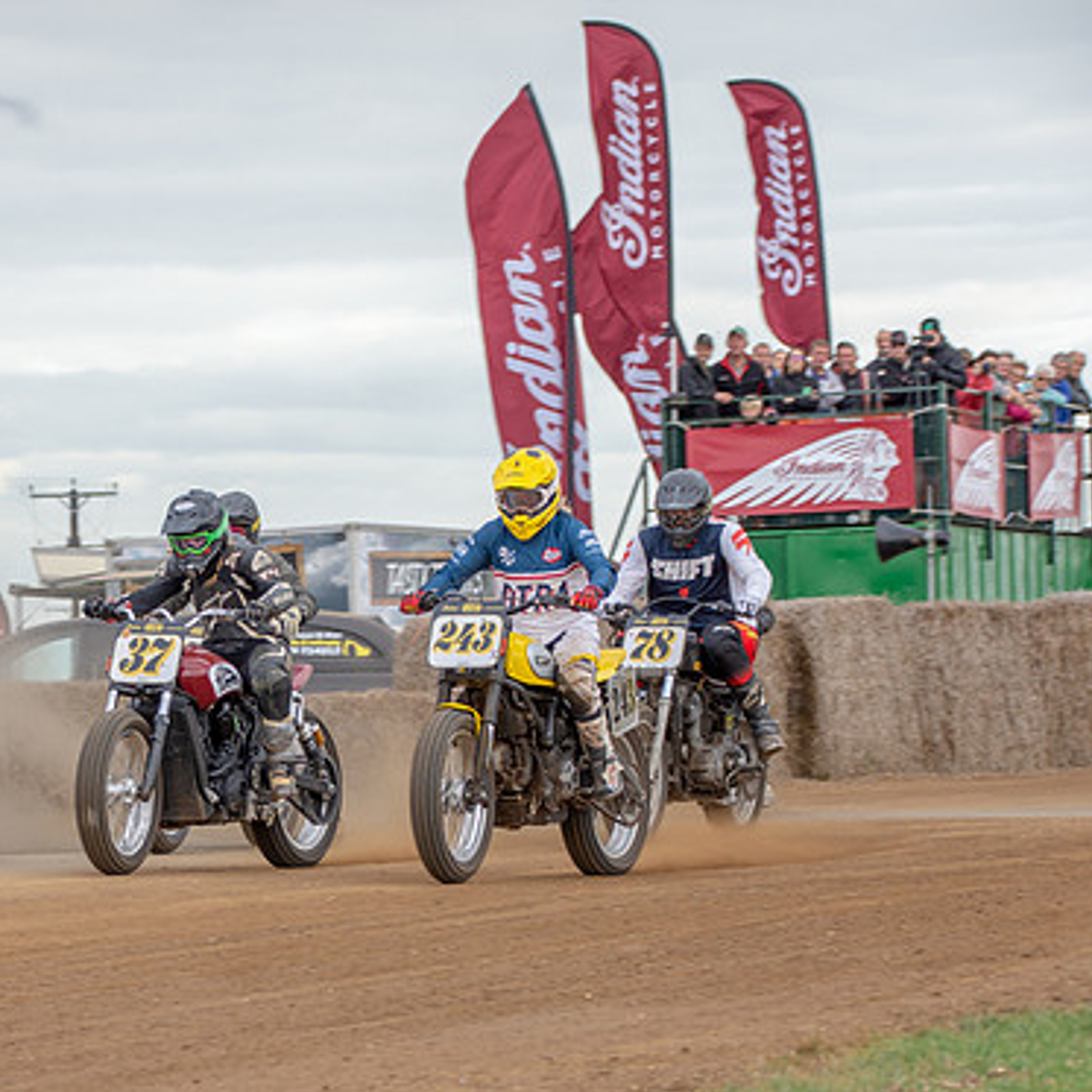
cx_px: 263
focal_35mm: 220
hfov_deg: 7.9
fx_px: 7852
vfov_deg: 8.0
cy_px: 639
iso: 320
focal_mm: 98
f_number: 8
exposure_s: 1/125
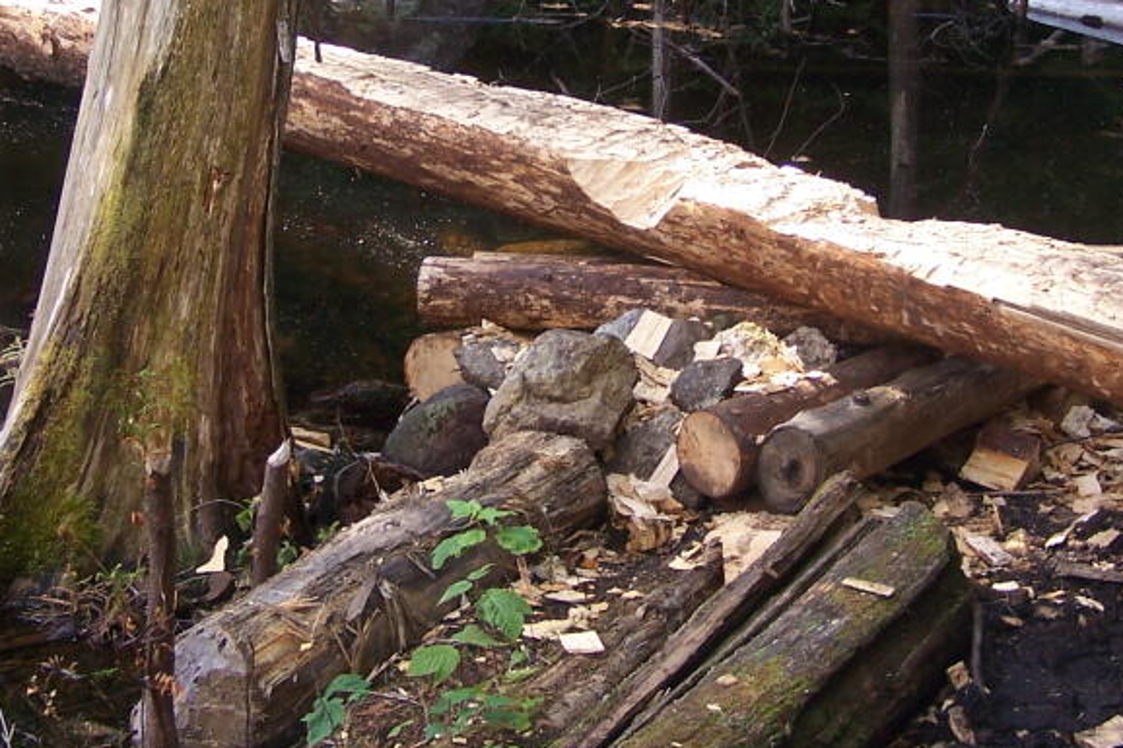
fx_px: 2183
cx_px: 544
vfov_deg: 19.3
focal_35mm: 70
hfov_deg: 28.8
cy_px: 169
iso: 80
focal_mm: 6.3
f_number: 2.8
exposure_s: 1/100
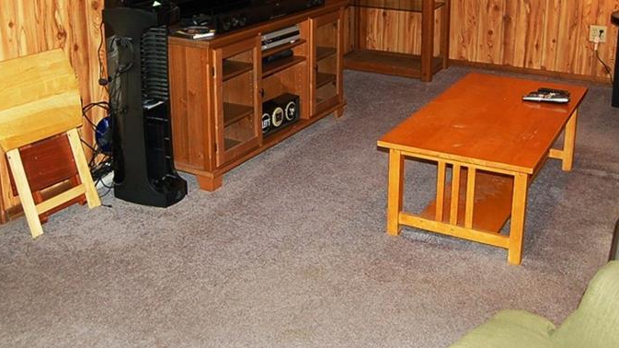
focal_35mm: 43
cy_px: 48
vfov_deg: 26.9
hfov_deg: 47.4
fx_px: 706
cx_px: 304
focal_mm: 18
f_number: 3.5
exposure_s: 1/60
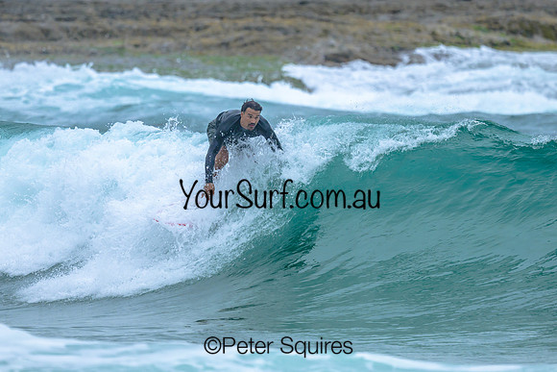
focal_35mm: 1100
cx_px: 302
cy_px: 116
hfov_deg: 1.9
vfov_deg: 1.3
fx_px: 17017
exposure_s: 1/2500
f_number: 6.3
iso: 400
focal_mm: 800
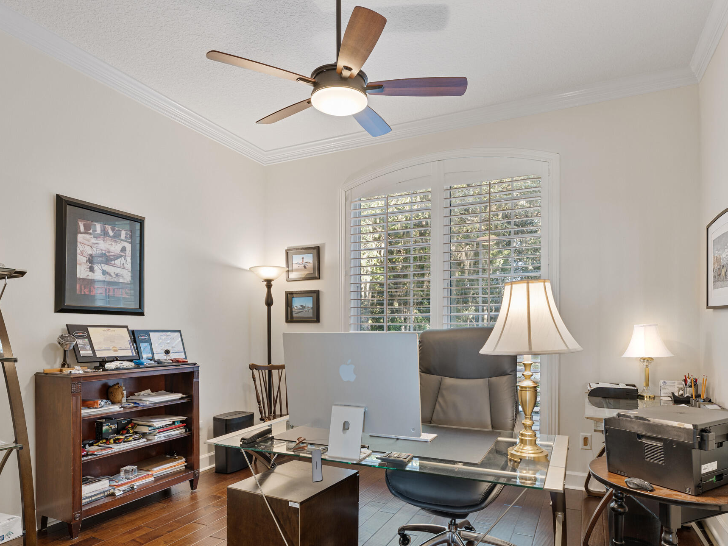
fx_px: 451
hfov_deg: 77.8
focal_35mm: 21
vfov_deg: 61.8
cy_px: 333
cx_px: 382
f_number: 9
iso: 250
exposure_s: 3.2
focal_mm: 15.3
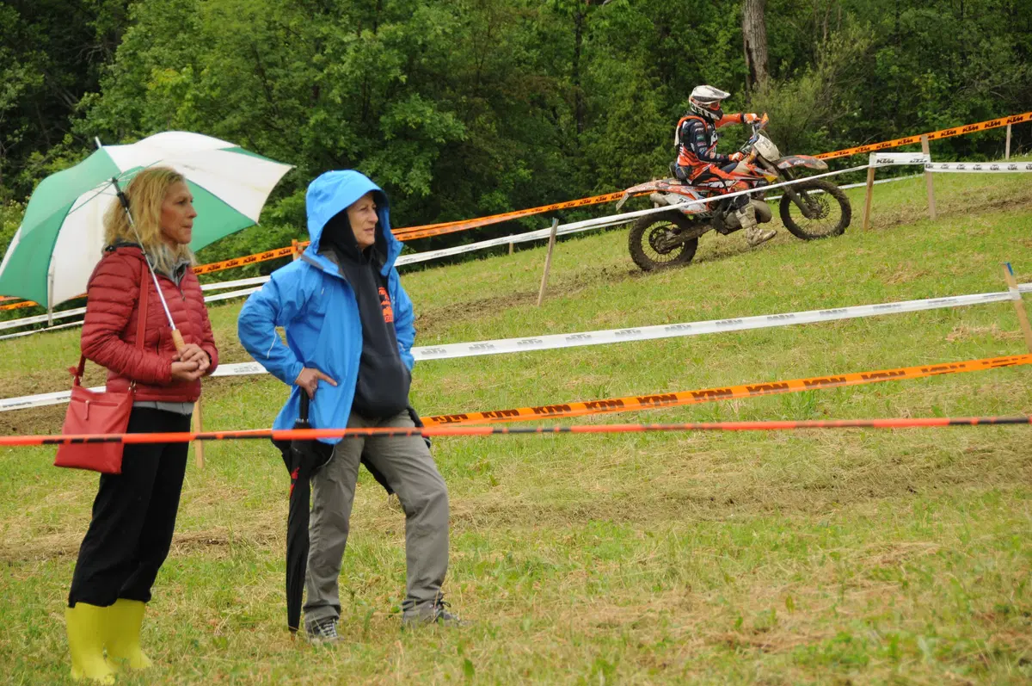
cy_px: 343
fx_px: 3522
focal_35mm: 123
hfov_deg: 16.7
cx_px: 516
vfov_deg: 11.1
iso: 400
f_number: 5.6
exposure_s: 1/800
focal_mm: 82
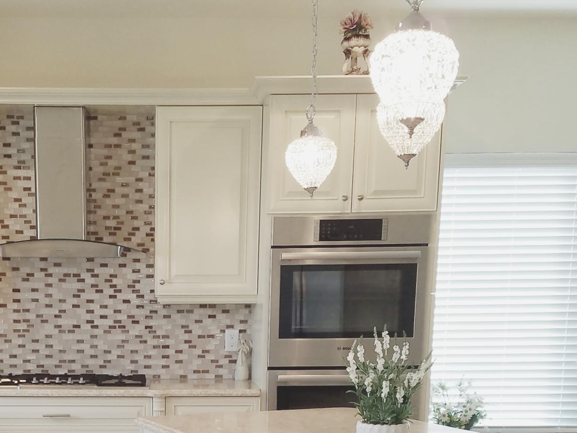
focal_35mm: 64
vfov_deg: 21.8
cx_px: 160
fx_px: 1067
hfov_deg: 29.9
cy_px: 463
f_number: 1.7
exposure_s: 1/60
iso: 80
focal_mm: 4.2
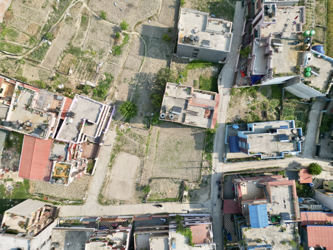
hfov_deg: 71.6
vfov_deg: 56.8
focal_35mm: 24
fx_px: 231
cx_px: 166
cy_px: 125
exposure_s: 1/2000
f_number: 1.7
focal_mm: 6.72
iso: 130
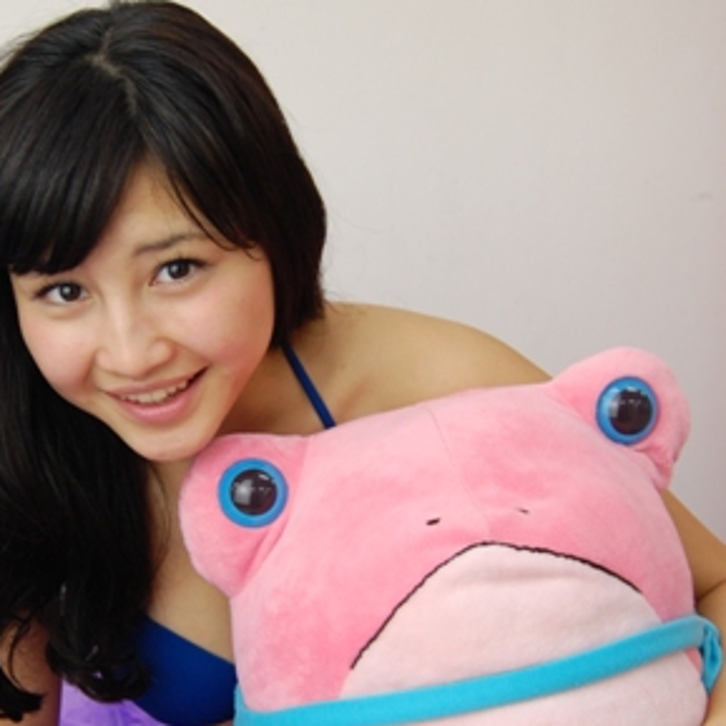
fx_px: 1541
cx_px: 241
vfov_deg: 26.3
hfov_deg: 26.4
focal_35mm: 65
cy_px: 520
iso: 400
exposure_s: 1/80
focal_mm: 23
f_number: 4.5
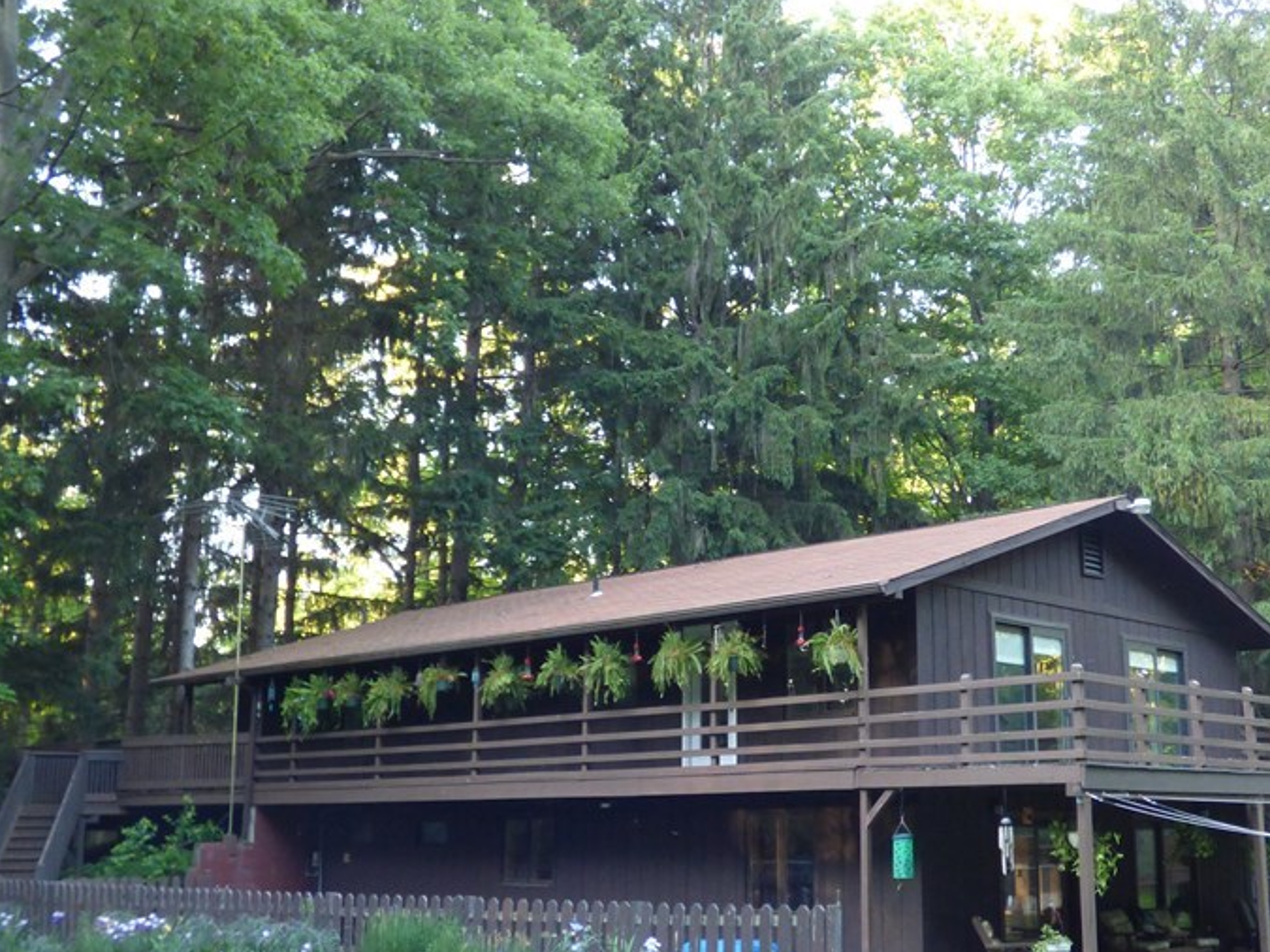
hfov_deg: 42.9
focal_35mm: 44
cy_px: 504
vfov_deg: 32.9
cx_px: 707
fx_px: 1614
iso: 400
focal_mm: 5.04
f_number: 3.2
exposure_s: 1/40
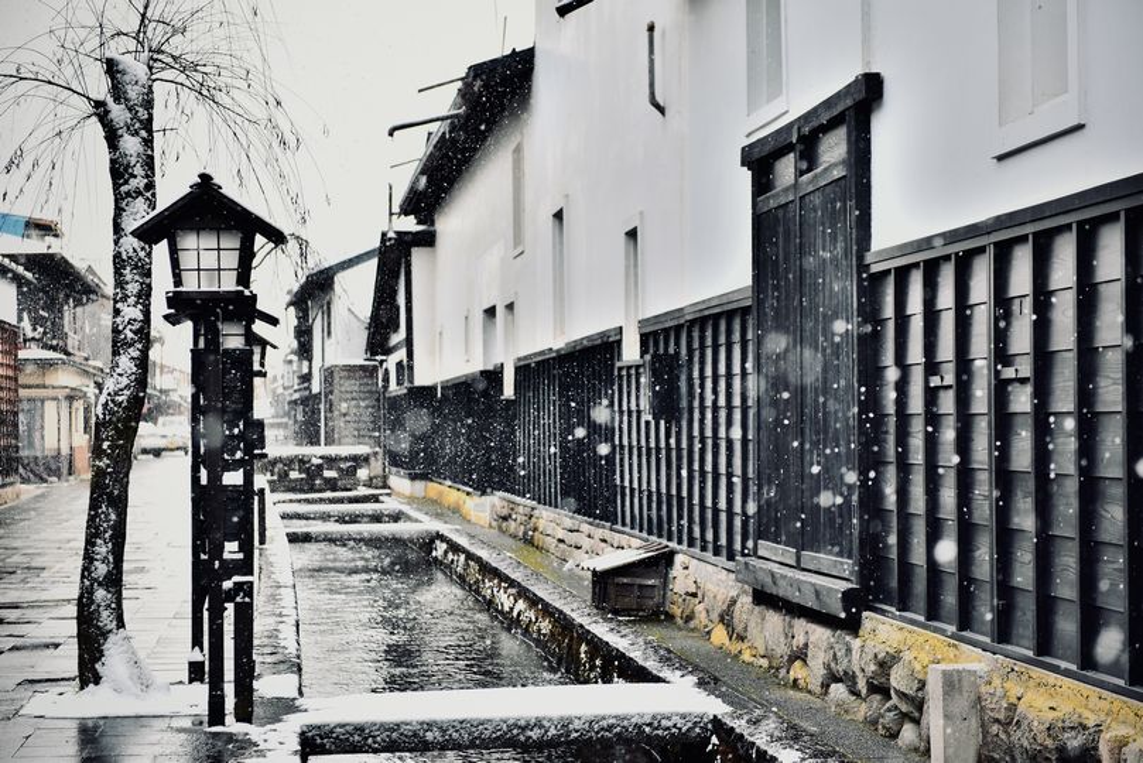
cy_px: 382
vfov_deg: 19.5
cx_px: 572
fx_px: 2223
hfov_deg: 28.8
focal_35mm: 70
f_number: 3.3
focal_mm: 70
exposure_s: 1/500
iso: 100
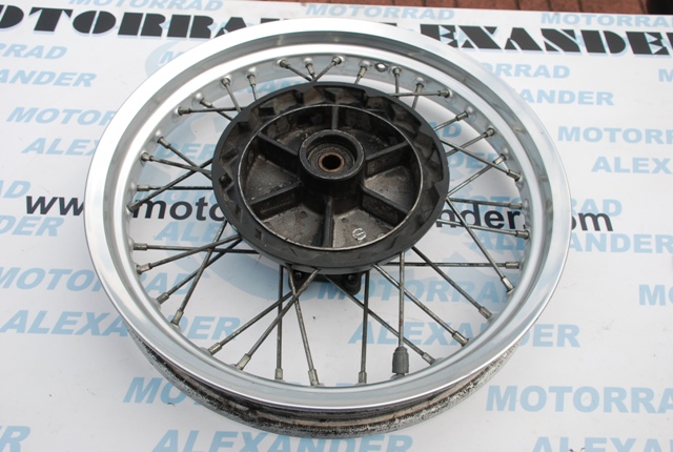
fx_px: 618
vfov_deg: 40.2
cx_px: 336
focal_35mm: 33
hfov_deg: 57.1
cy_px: 226
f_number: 6.3
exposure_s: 1/160
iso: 100
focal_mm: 22
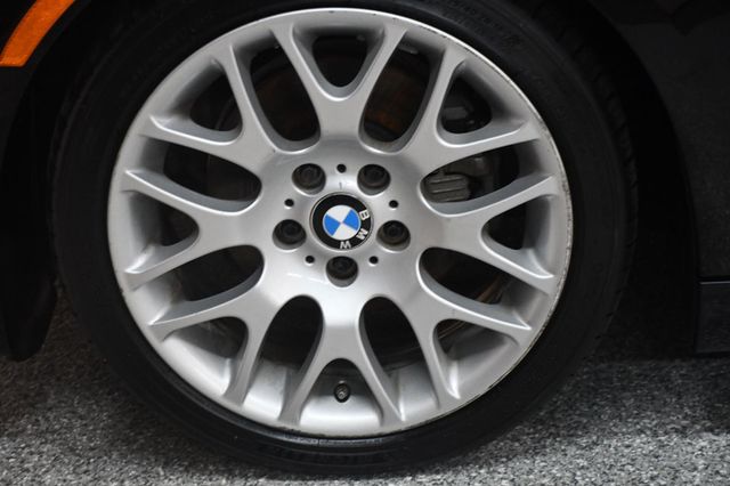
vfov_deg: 15.2
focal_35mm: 90
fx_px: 1824
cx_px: 365
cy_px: 243
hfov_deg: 22.6
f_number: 5
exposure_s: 1/125
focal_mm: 60
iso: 3200
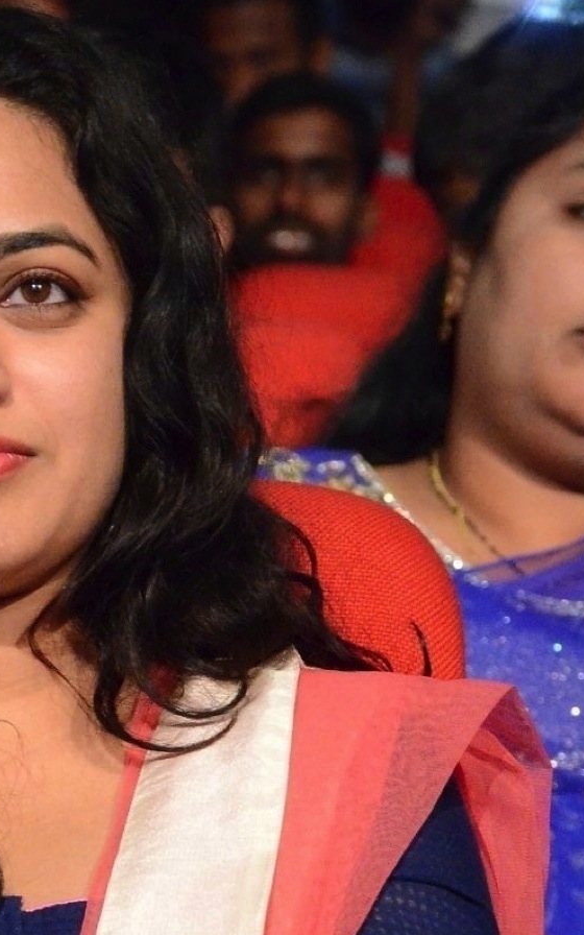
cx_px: -21
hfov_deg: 5.0
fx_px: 6673
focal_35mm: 262
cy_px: 853
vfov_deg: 8.0
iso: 8000
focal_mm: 85
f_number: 5.6
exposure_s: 1/125
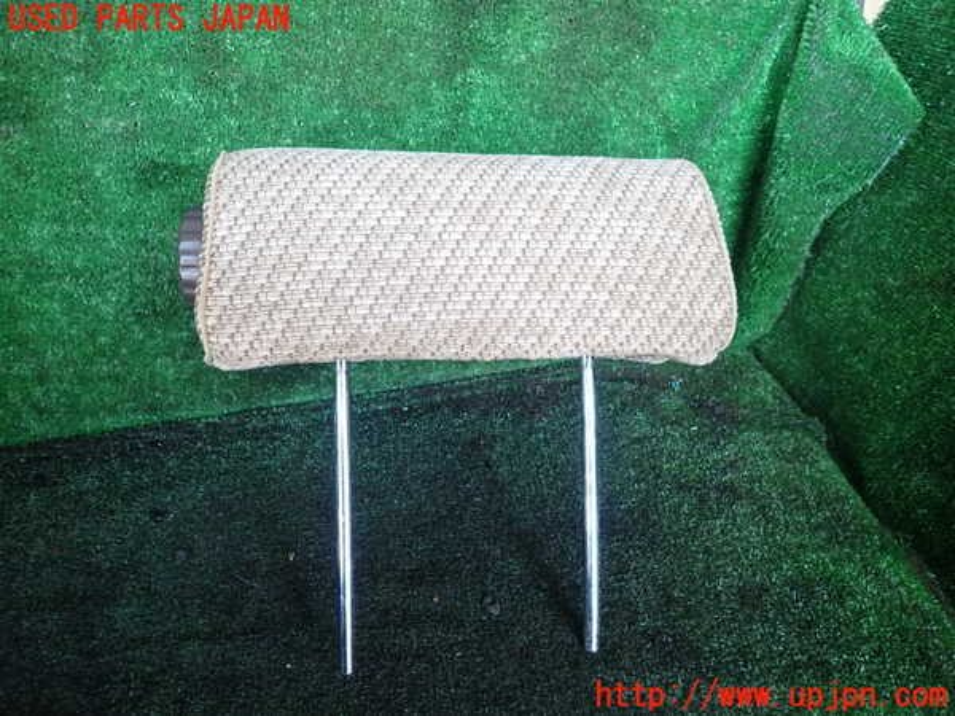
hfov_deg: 69.4
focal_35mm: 25
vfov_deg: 54.9
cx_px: 478
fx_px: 690
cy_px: 358
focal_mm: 4.5
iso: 200
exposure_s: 1/50
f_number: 2
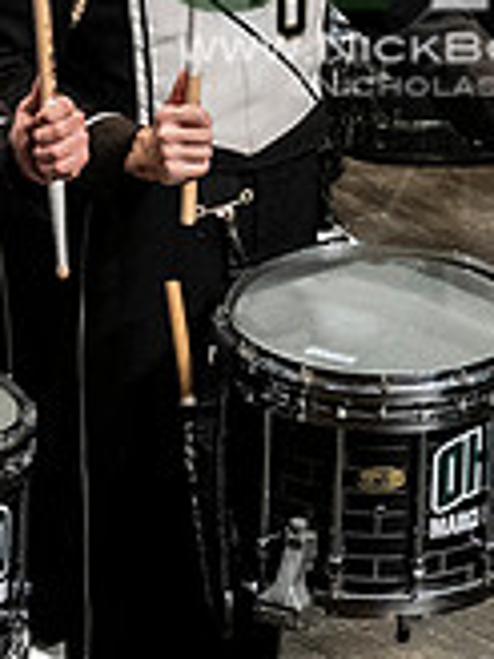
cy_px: -96
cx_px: 454
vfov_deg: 1.9
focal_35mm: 1018
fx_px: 19370
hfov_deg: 1.5
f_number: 4
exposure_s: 1/500
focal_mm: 200
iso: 4000
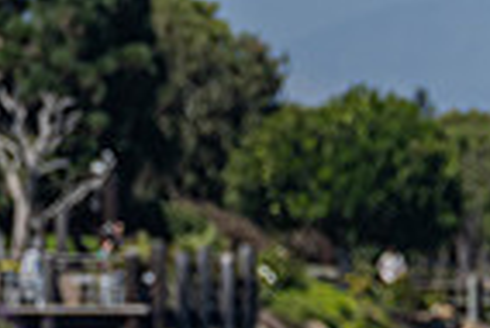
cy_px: 919
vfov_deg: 1.2
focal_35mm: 1124
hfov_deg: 1.8
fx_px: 15314
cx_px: 381
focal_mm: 200
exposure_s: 1/1000
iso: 250
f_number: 8
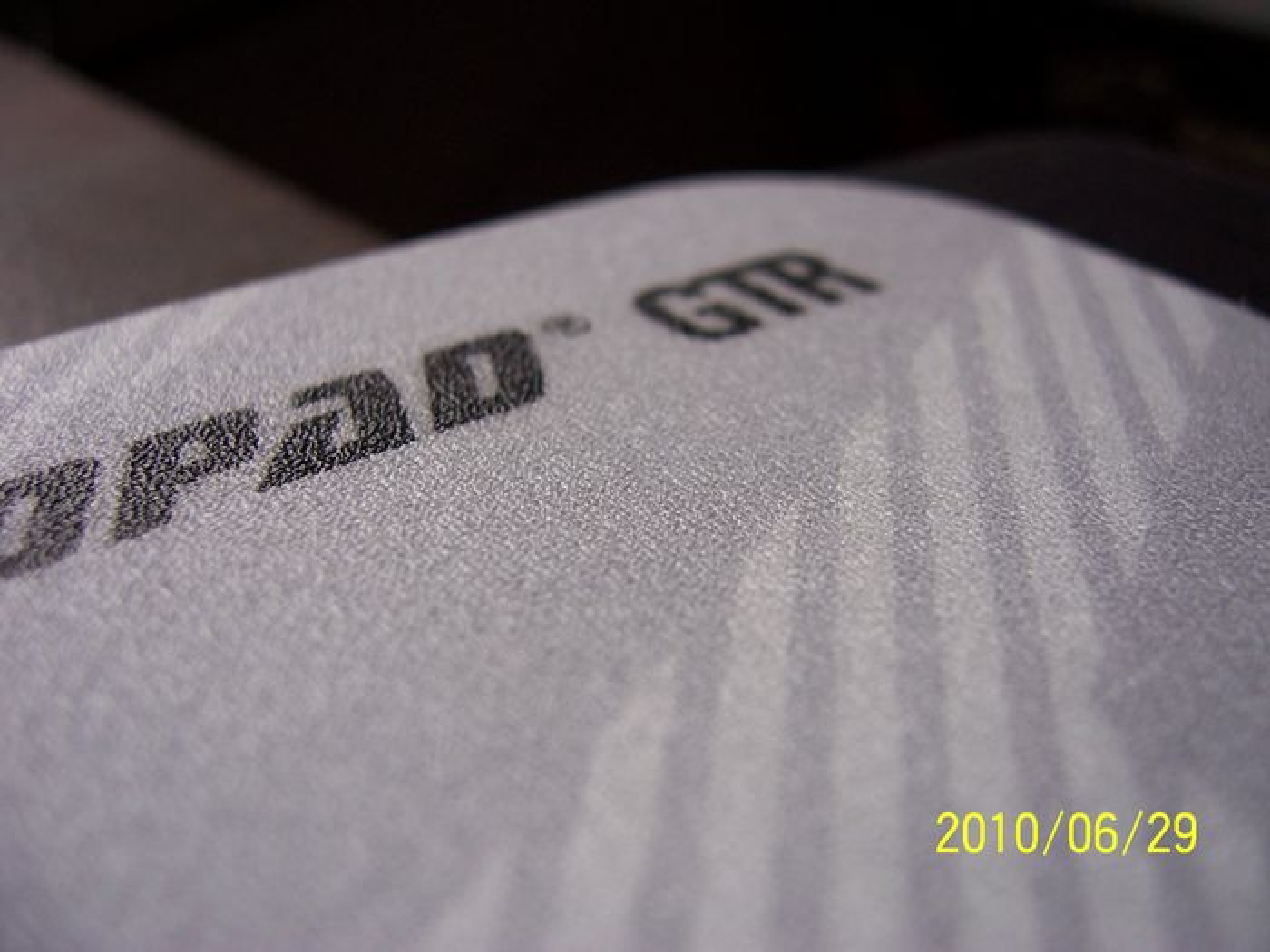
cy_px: 476
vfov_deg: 39.7
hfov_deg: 51.4
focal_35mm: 36
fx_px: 1321
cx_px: 635
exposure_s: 1/90
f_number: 3
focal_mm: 6
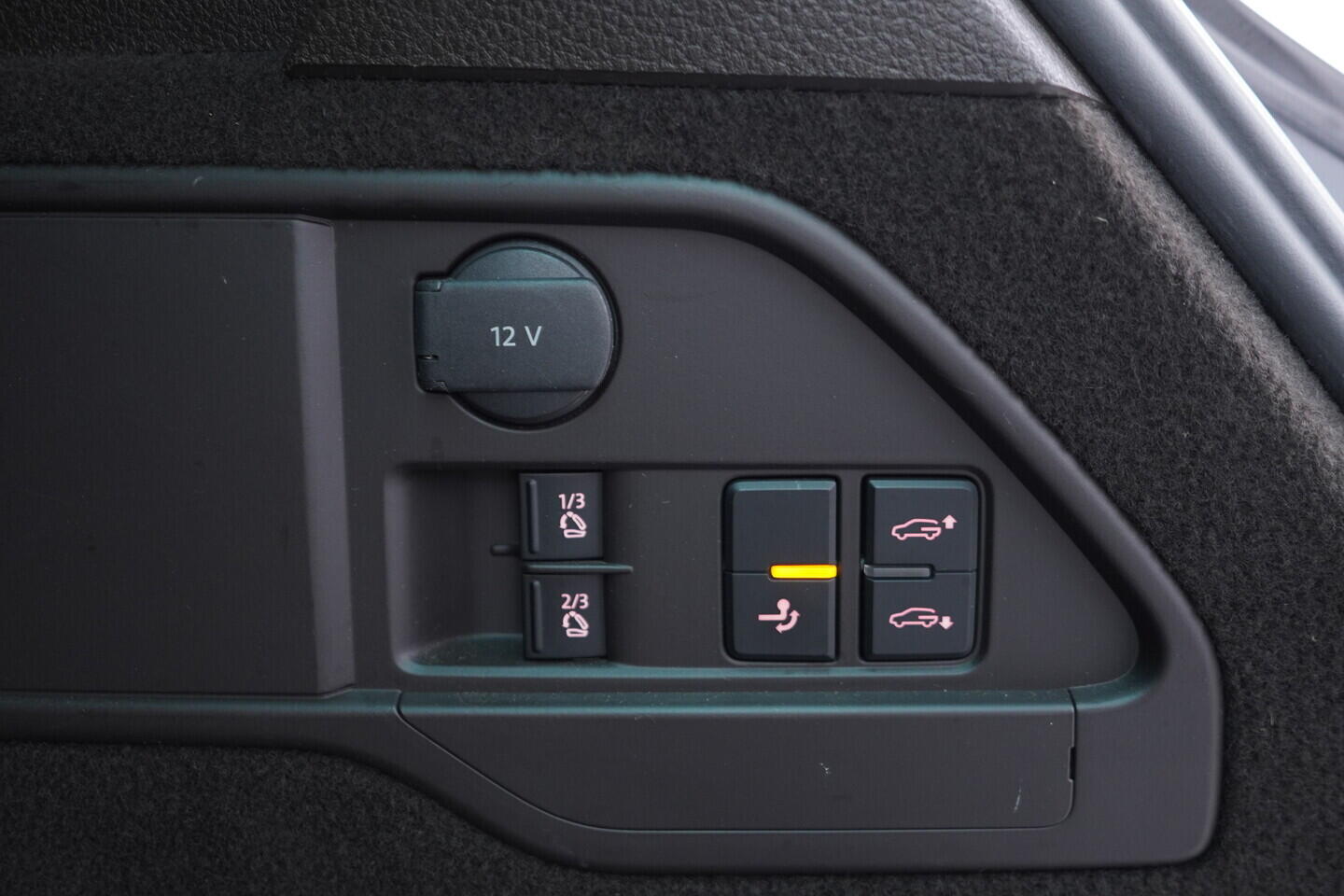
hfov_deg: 53.1
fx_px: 1344
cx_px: 672
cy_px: 448
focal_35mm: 36
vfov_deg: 36.9
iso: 640
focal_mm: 24
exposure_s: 1/40
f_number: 2.8
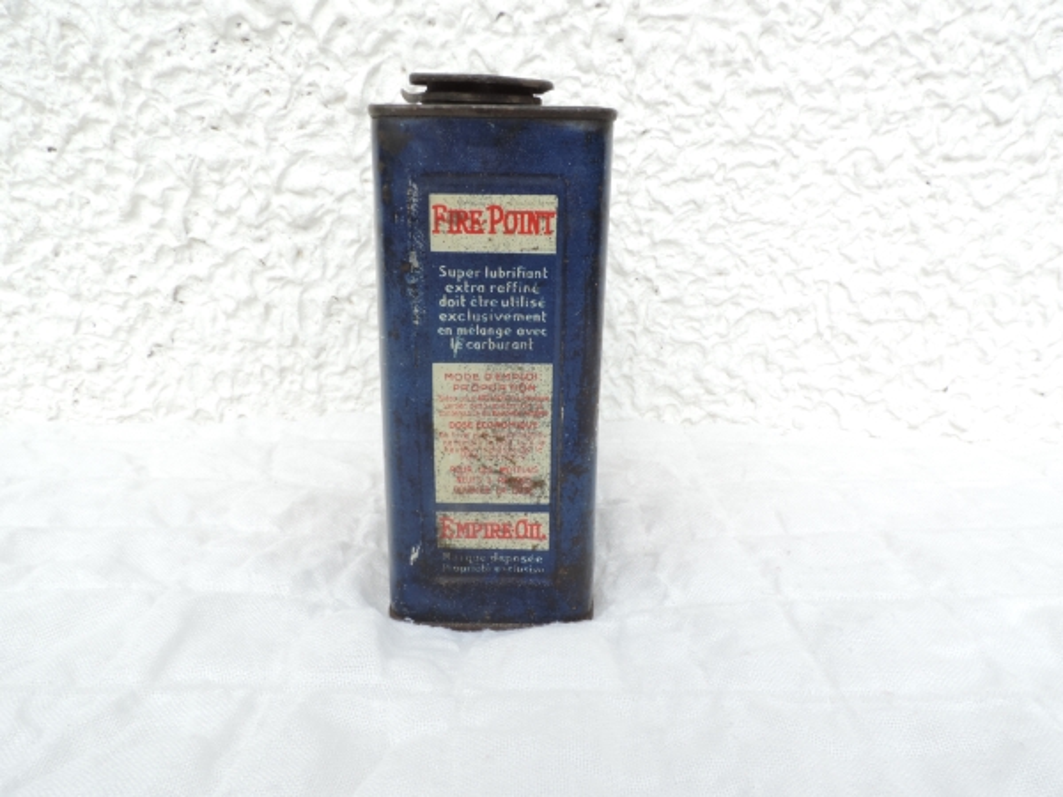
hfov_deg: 71.6
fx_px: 737
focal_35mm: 24
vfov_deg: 56.8
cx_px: 532
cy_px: 398
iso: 80
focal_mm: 4.3
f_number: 8.3
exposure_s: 1/60
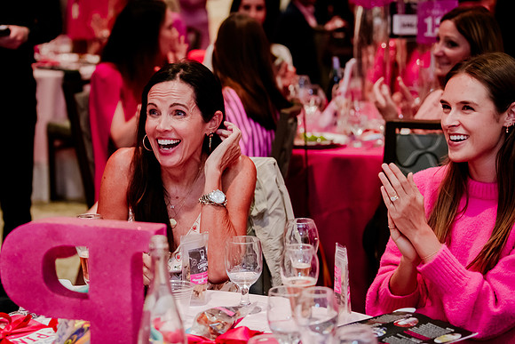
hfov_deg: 20.1
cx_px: 144
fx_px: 1444
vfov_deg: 13.6
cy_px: 142
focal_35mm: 101
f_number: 2.8
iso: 5000
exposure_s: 1/160
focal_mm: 70
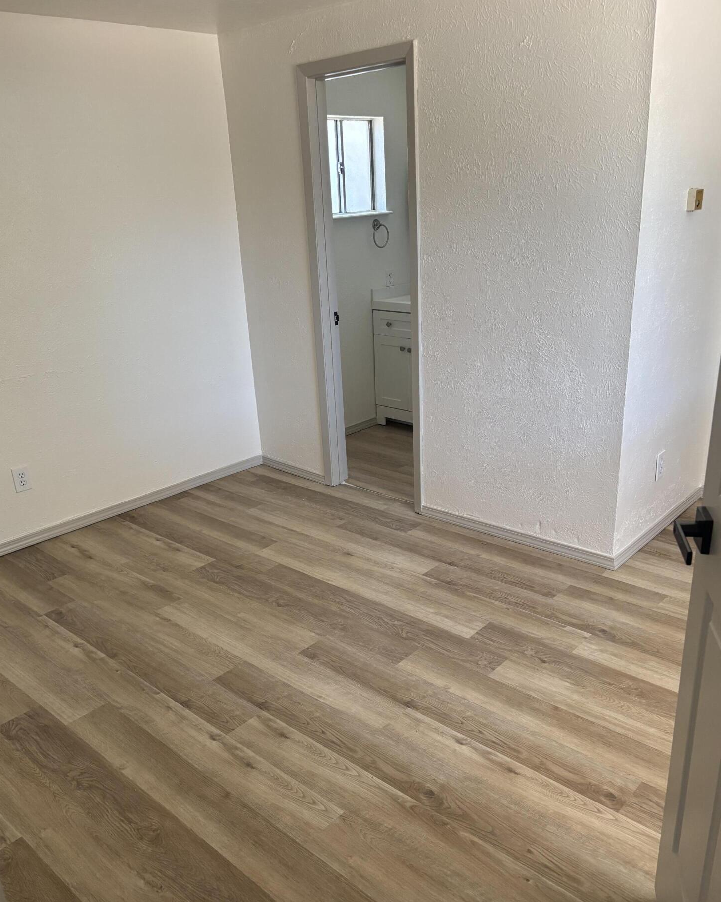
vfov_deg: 62.1
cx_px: 361
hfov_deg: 51.5
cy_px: 496
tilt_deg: -22.2
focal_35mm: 28
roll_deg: +2.8
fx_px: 747
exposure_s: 1/107
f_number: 1.6
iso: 125
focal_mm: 5.96
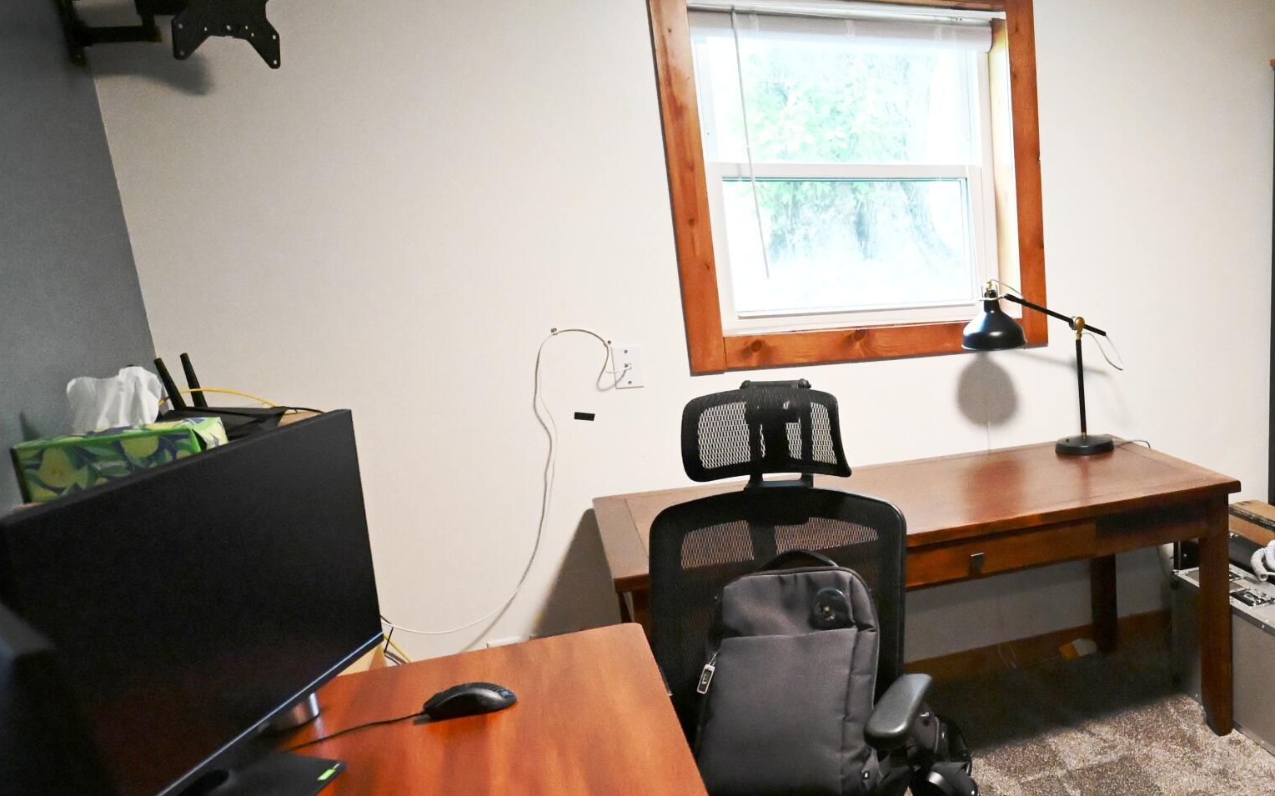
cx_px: 1179
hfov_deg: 51.6
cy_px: 481
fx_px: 1112
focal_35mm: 32
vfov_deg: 39.2
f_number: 2.8
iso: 12800
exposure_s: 1/640
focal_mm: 16
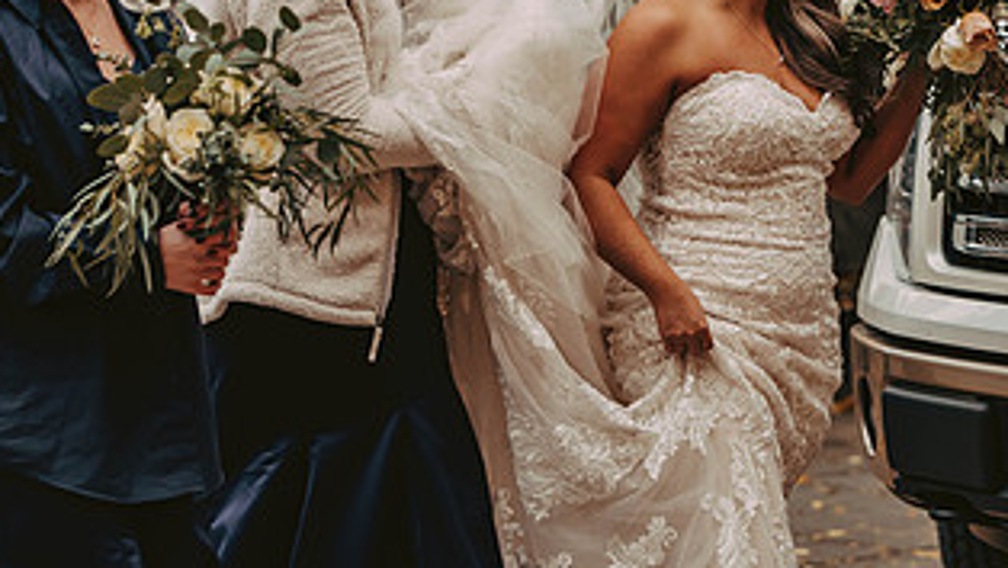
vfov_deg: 5.7
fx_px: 5696
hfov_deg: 10.1
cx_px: 738
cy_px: 165
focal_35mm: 213
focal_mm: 110
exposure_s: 1/800
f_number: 3.2
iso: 800
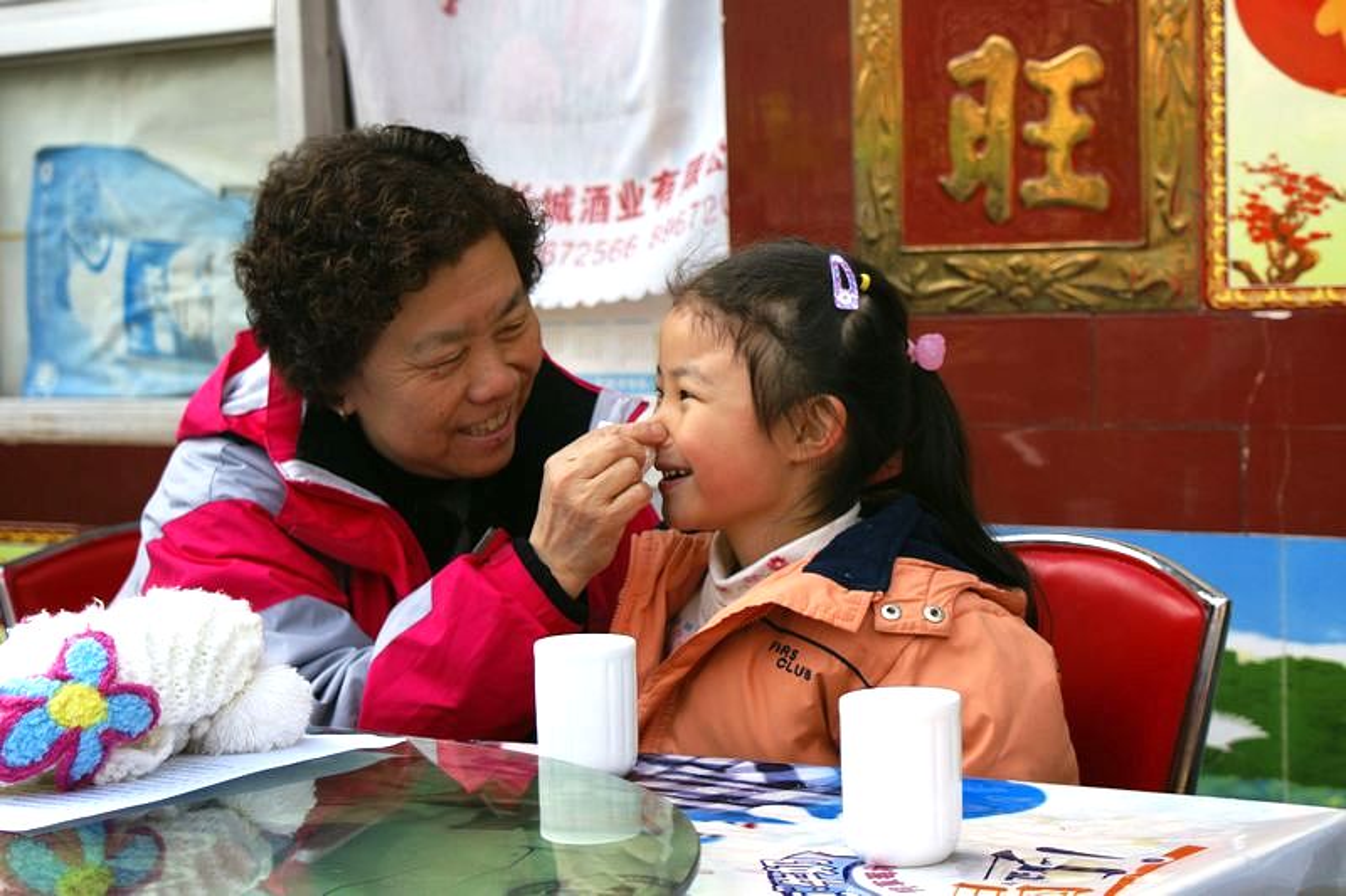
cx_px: 673
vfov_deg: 18.2
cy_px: 448
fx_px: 2803
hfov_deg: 27.0
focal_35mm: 75
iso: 100
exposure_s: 1/500
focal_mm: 50
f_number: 5.6
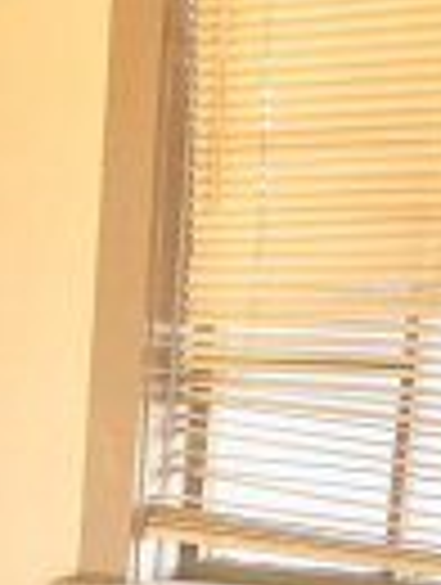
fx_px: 2083
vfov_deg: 15.0
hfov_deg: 11.0
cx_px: -432
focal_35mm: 123
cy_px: 839
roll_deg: +1.3
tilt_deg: -17.2
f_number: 1.78
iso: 125
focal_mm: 6.76
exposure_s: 1/203
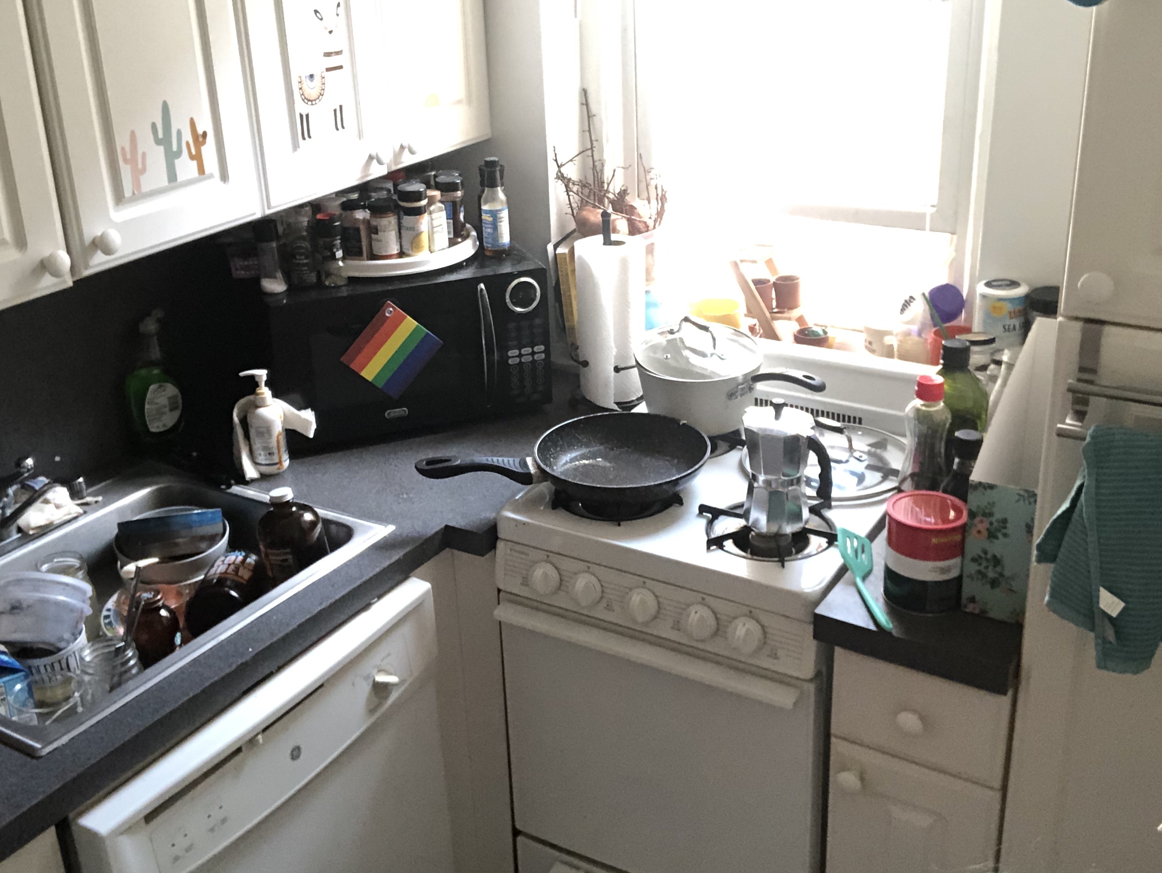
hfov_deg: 47.8
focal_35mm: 39
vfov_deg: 36.8
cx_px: 568
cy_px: 389
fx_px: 1310
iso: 250
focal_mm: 2.87
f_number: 2.2
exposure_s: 1/40
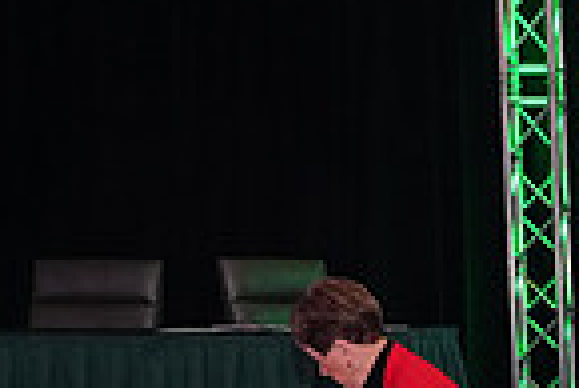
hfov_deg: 12.9
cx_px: 1038
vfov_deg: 9.1
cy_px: 714
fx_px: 2318
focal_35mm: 144
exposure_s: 1/250
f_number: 5.6
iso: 3200
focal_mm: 36
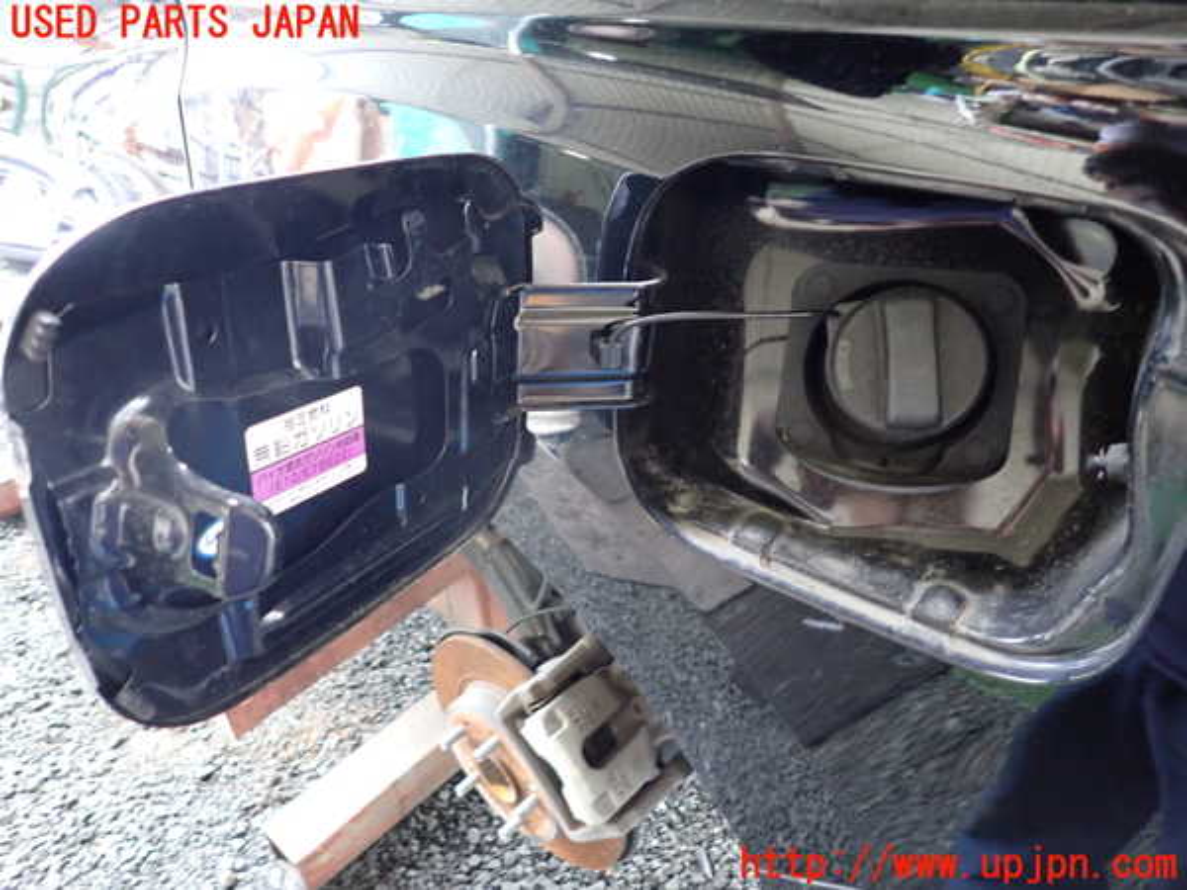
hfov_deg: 69.4
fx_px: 857
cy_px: 445
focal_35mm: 25
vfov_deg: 54.9
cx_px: 594
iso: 800
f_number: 2
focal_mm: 4.5
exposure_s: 1/30
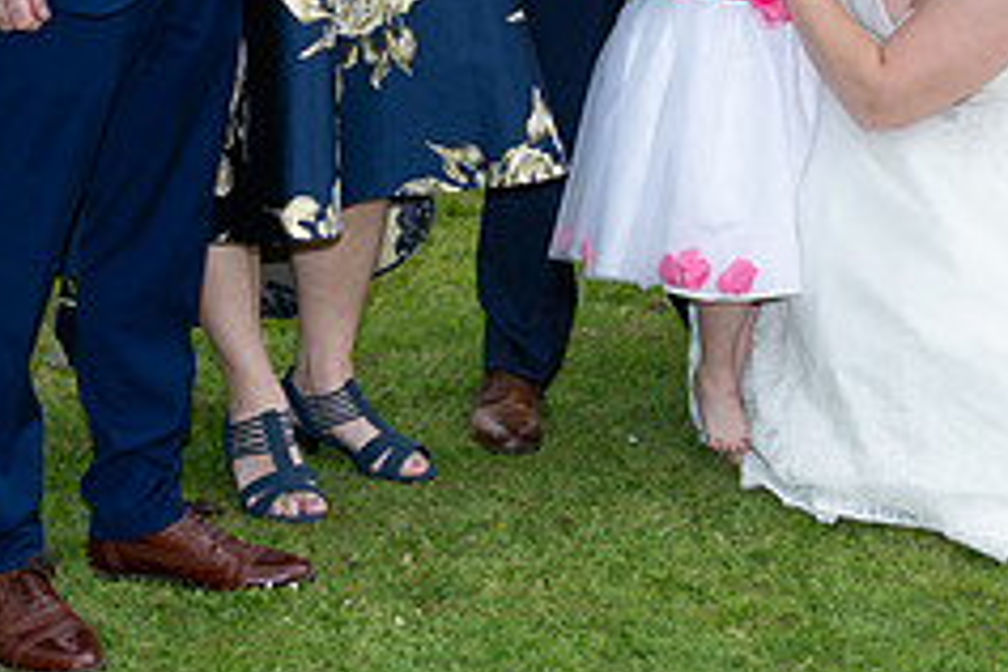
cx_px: 787
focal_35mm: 127
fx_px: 3556
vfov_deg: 10.6
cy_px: -119
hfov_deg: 16.0
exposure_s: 1/200
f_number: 8
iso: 160
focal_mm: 52
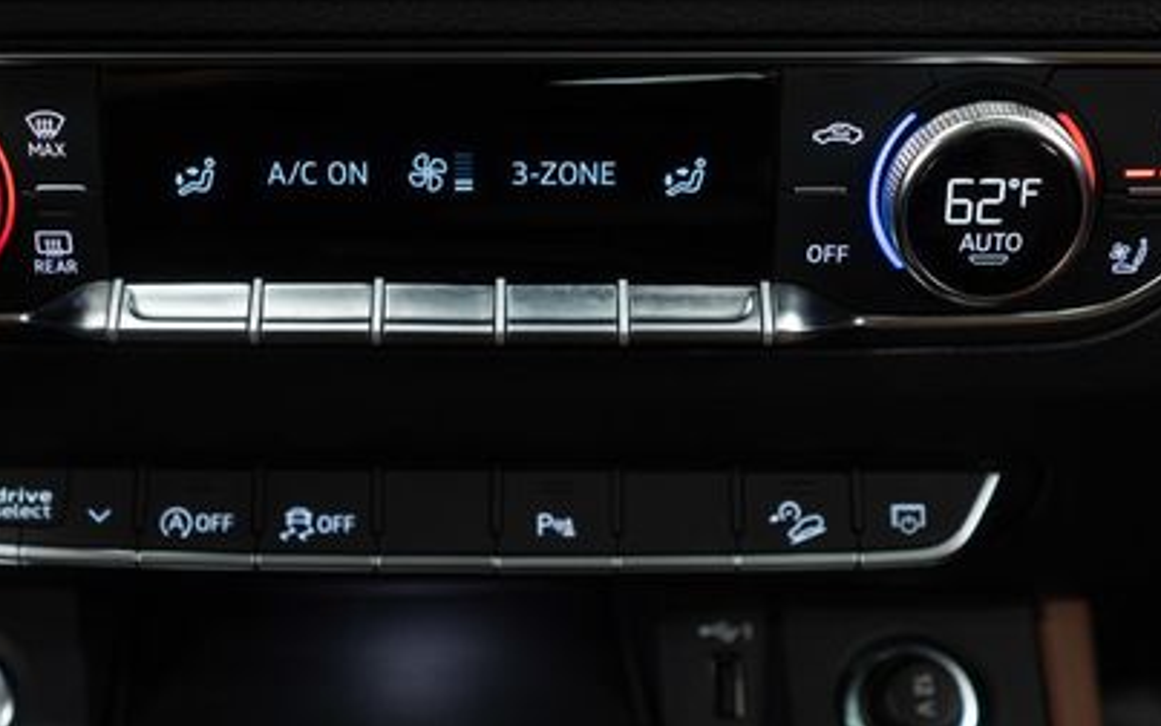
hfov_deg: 30.1
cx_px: 458
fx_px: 2152
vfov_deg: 19.1
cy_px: 425
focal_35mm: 68
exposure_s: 1/40
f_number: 3.2
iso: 640
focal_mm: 28
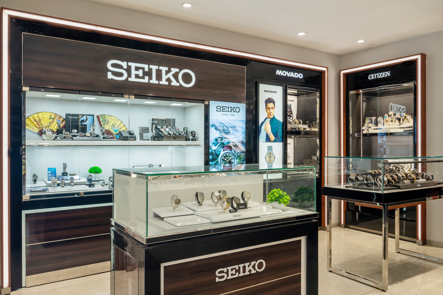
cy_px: 148
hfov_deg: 62.8
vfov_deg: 44.2
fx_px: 363
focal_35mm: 30
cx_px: 222
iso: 100
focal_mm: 29.5
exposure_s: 1/25
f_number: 8
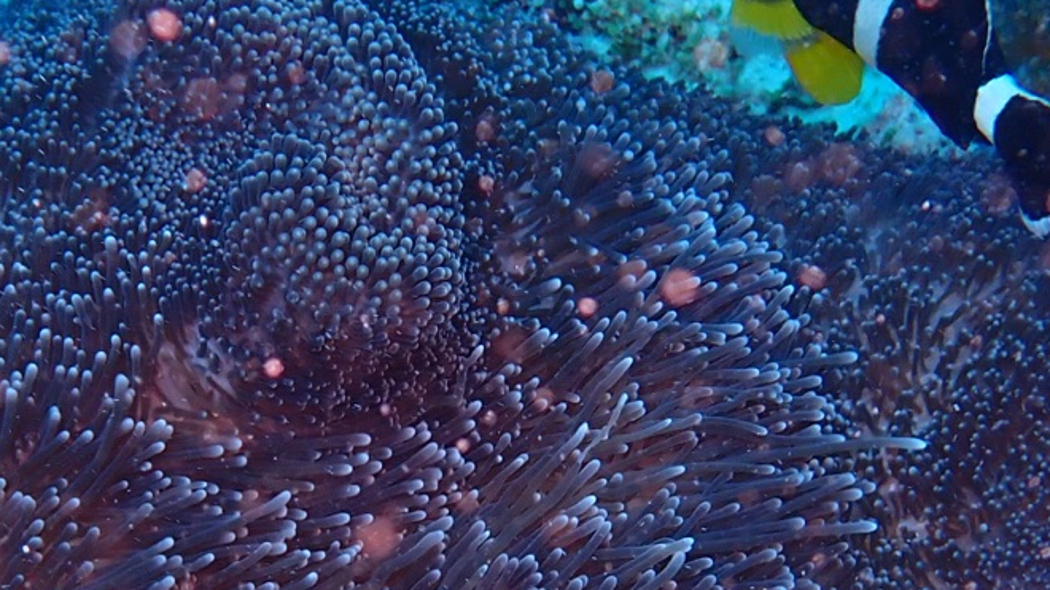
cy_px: 622
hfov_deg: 28.5
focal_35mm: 74
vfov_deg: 15.9
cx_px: 372
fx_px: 2060
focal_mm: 5.05
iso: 160
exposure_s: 1/125
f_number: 3.2
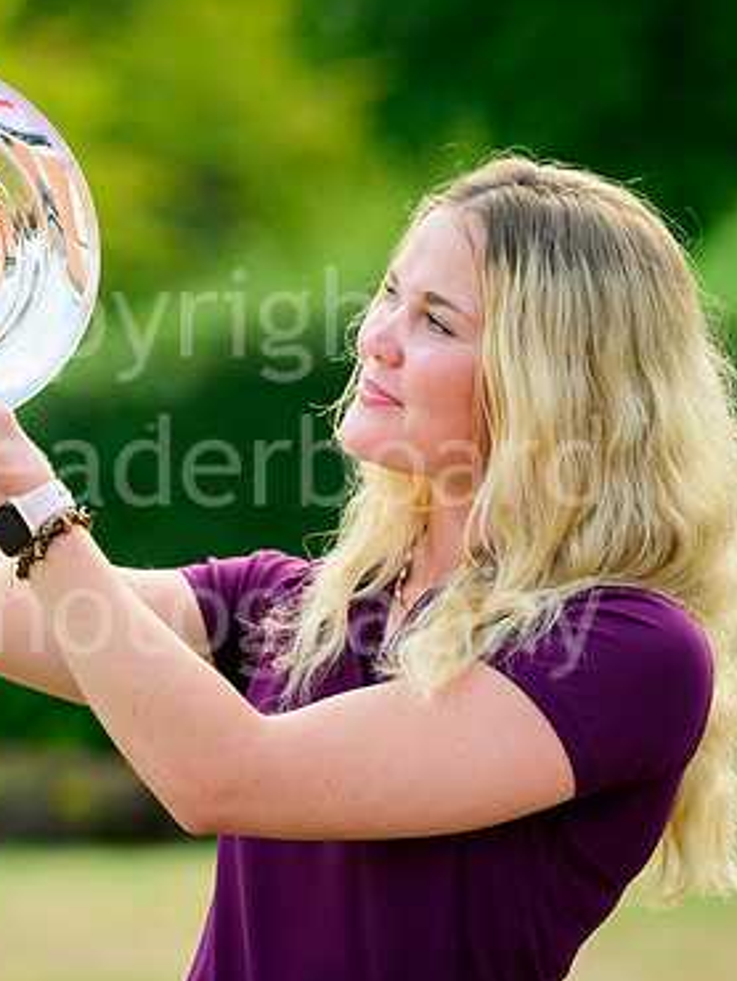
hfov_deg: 7.0
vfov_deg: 9.4
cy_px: 487
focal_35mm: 211
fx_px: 5983
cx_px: 265
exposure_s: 1/200
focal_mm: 140
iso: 160
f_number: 4
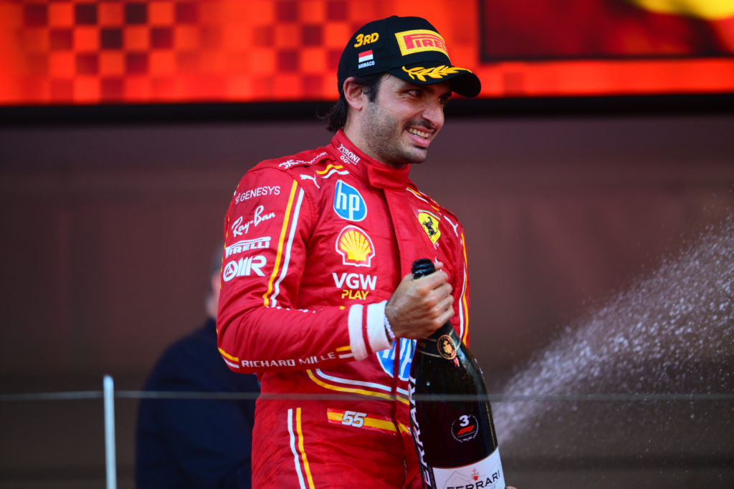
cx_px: 367
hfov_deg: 5.2
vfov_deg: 3.4
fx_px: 8156
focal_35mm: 400
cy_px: 244
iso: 800
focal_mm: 400
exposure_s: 1/800
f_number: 2.8
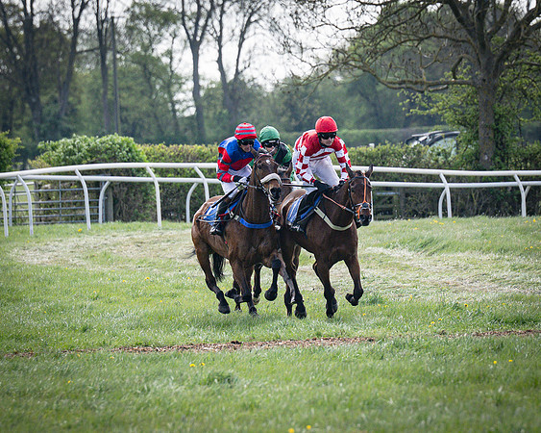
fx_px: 8359
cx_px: 393
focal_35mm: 522
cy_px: 196
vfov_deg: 3.0
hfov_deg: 3.7
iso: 400
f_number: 4
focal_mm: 175
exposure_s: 1/2000
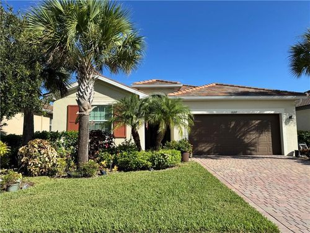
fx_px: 215
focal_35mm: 24
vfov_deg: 56.8
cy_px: 116
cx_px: 155
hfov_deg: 71.6
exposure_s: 1/4049
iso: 80
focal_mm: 6.76
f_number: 1.78
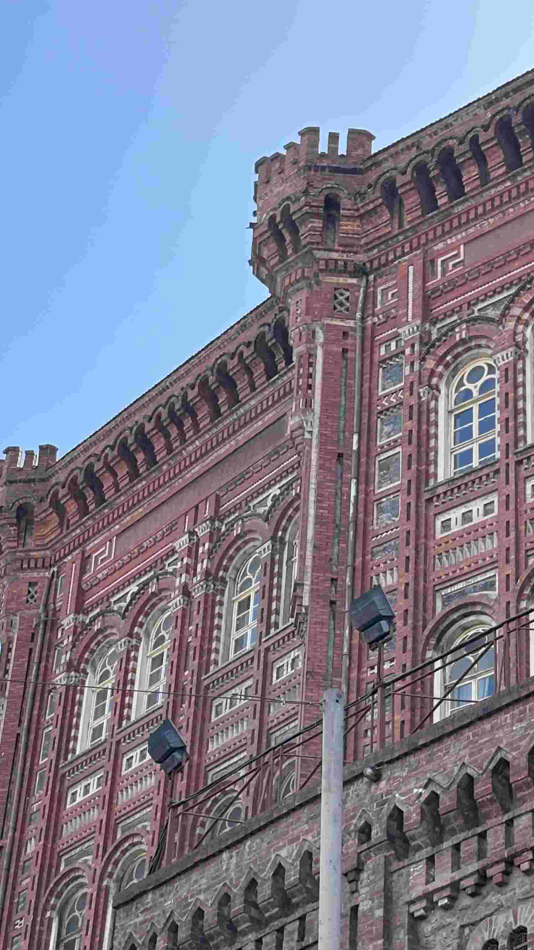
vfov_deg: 24.6
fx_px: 2165
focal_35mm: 86
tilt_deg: +36.4
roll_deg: -2.6
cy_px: 633
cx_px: 374
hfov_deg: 14.0
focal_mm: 5.96
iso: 40
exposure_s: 1/1263
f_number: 1.6
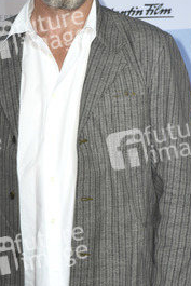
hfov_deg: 6.1
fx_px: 1796
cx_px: 64
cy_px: 91
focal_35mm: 226
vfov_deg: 9.1
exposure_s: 1/160
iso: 320
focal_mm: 100
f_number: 5.6
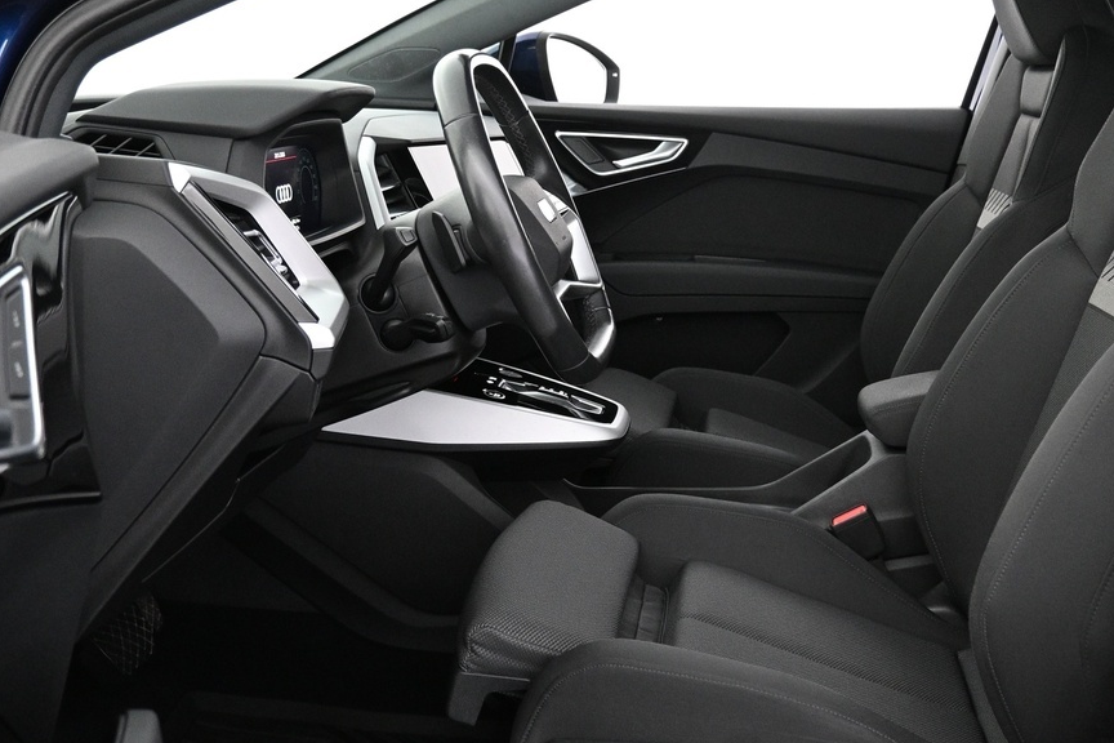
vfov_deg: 29.7
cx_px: 640
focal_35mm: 45
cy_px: 273
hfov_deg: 43.5
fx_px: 1392
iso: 1600
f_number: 3.5
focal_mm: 16
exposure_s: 1/20
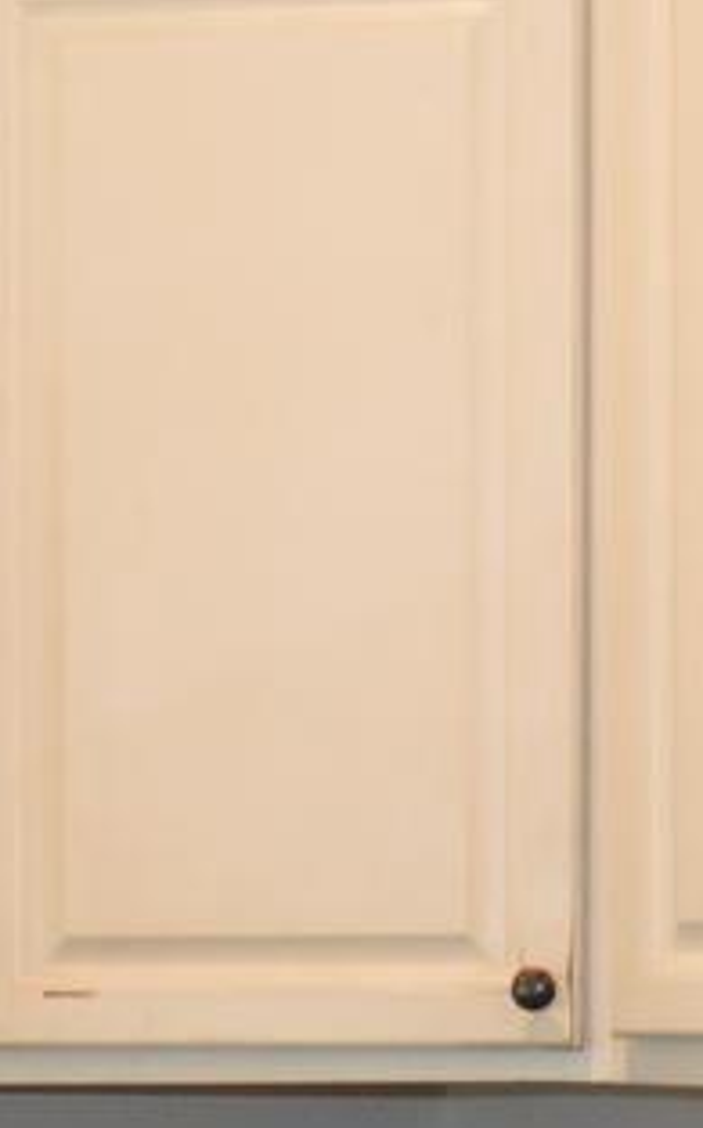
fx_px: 6760
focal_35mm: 220
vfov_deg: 9.4
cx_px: -14
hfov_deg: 5.9
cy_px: 1526
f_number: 4
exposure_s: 1/60
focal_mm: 22
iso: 640
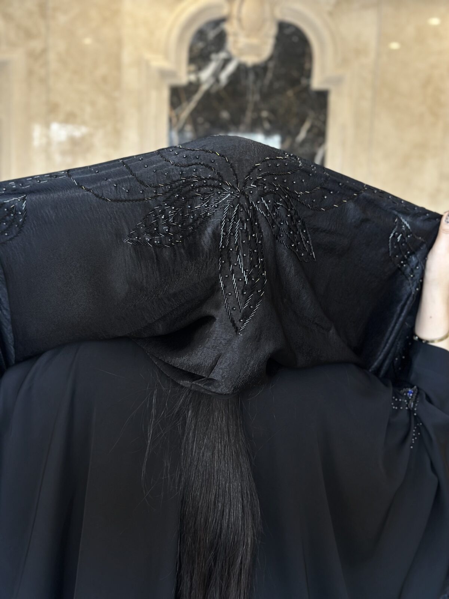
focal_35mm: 48
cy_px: 300
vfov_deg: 39.7
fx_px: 830
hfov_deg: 30.3
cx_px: 224
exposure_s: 1/50
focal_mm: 6.86
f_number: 1.78
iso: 125
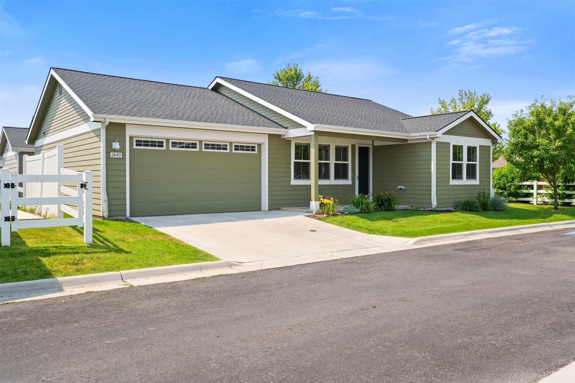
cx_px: 288
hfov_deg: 65.5
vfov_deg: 46.4
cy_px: 192
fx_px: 447
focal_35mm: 28
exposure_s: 1/1000
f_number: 9
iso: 250
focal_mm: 28
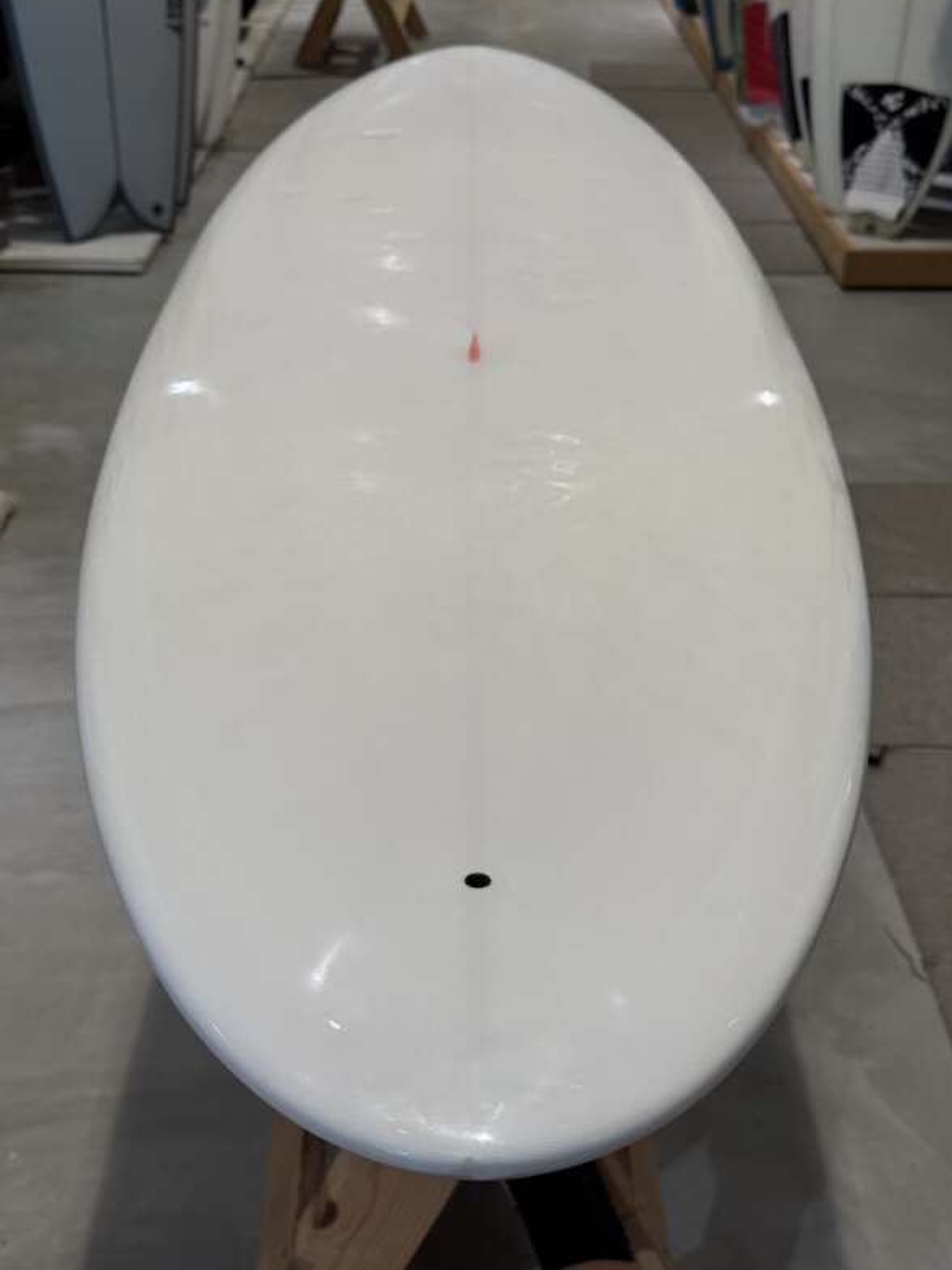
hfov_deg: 29.7
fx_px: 1797
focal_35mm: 49
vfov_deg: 38.9
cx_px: 473
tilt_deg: -26.6
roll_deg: -0.9
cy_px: 632
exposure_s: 1/282
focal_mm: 6.76
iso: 64
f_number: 1.78
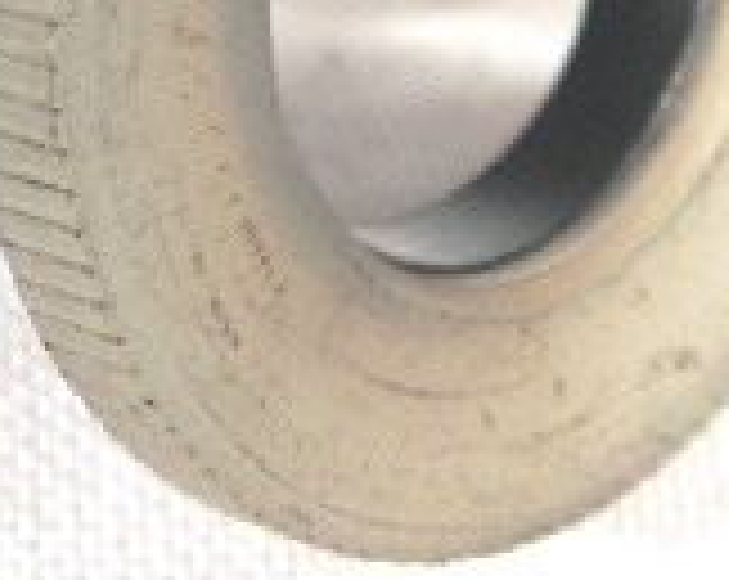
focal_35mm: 93
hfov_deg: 20.3
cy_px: -74
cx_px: 94
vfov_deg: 16.0
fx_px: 2003
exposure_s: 1/284
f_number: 2.8
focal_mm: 8
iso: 100
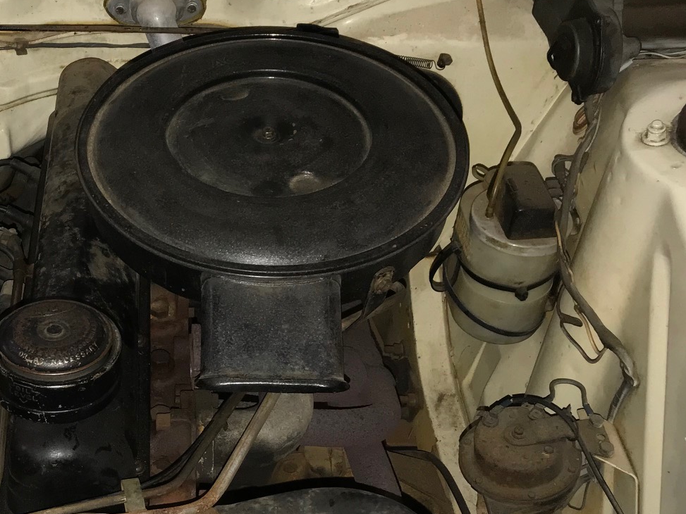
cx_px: 102
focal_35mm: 58
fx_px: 1150
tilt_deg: -39.9
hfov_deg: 32.0
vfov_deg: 25.2
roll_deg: +0.6
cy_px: 276
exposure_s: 1/17
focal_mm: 3.99
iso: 40
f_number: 1.8
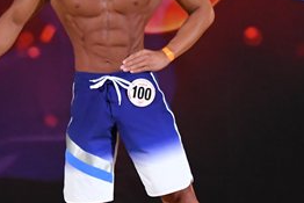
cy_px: 114
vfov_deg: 2.1
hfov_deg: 3.2
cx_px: 259
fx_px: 5416
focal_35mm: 641
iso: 3200
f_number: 5.6
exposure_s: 1/400
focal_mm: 145
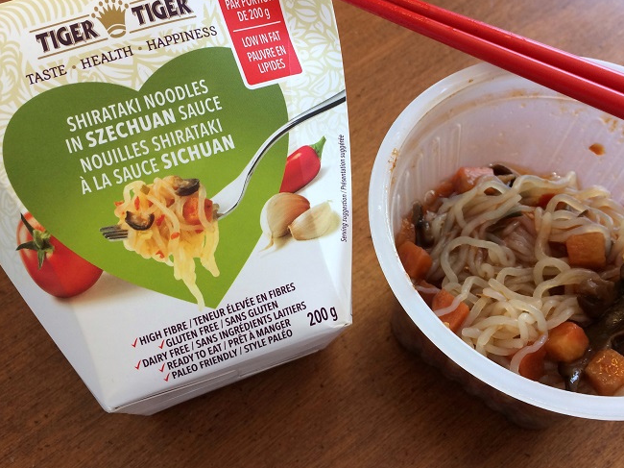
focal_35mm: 35
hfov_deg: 52.6
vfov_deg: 40.7
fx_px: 631
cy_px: 227
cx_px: 299
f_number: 2.2
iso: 50
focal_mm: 4.15
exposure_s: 1/30
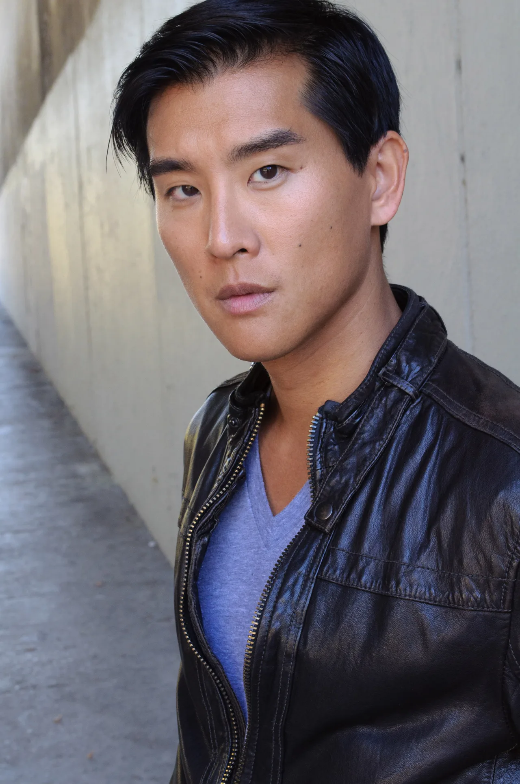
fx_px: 1564
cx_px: 260
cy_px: 392
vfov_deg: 28.1
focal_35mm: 72
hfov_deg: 18.9
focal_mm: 48
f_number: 11
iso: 640
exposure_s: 1/30
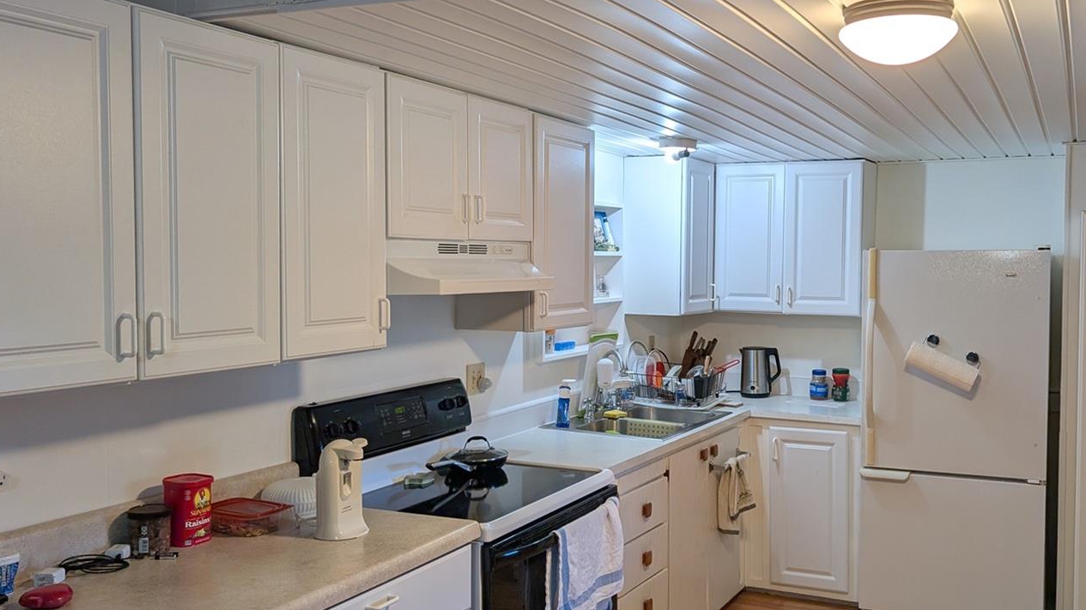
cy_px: 297
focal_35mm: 33
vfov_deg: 35.6
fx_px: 950
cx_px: 664
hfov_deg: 58.9
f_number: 1.68
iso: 46
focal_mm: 6.9
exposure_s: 1/60
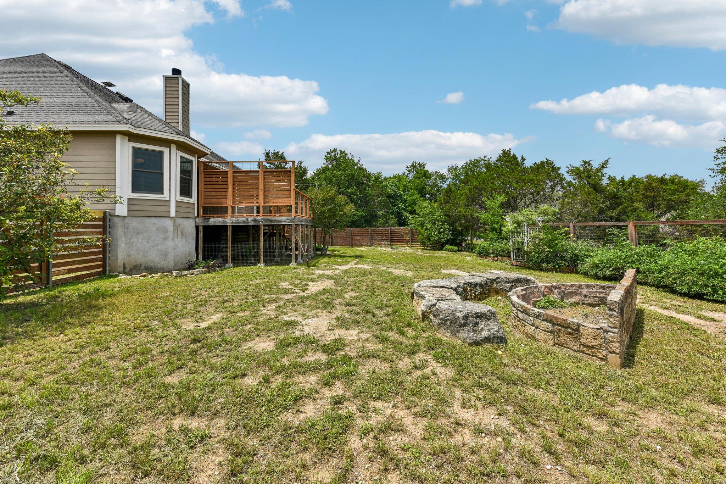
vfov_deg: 81.2
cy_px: 242
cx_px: 363
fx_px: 282
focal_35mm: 14
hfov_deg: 104.3
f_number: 8
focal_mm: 14
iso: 100
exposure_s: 1/500
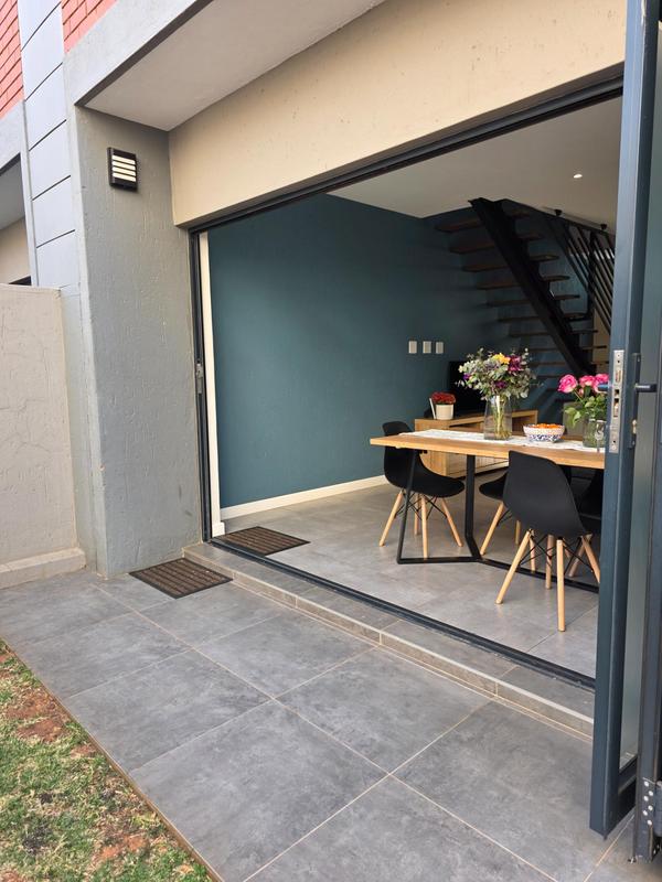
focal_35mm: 23
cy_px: 441
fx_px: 586
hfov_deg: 58.9
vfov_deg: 73.9
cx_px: 331
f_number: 1.7
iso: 32
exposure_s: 1/100
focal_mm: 6.3
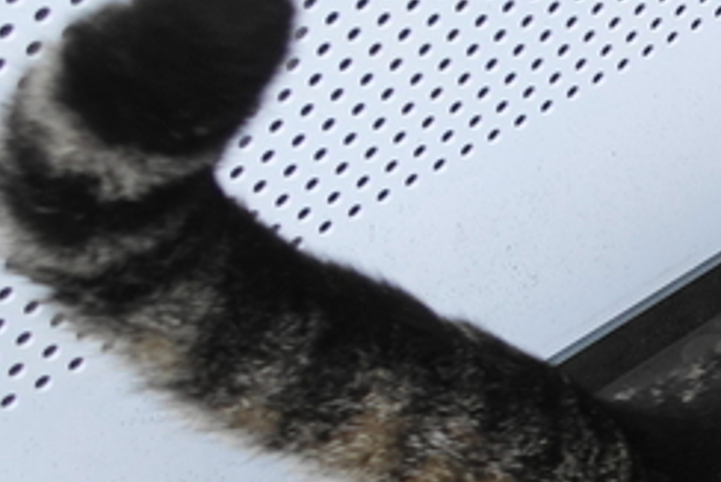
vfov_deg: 11.6
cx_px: 1740
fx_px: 2365
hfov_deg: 13.0
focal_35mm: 118
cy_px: 290
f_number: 3.2
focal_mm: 8.8
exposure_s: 1/100
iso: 160
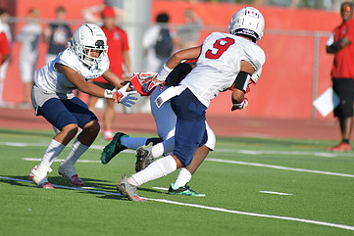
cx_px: 157
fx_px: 4741
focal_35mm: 482
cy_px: 55
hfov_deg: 4.3
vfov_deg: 2.9
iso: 90
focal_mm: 300
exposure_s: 1/2000
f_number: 3.5
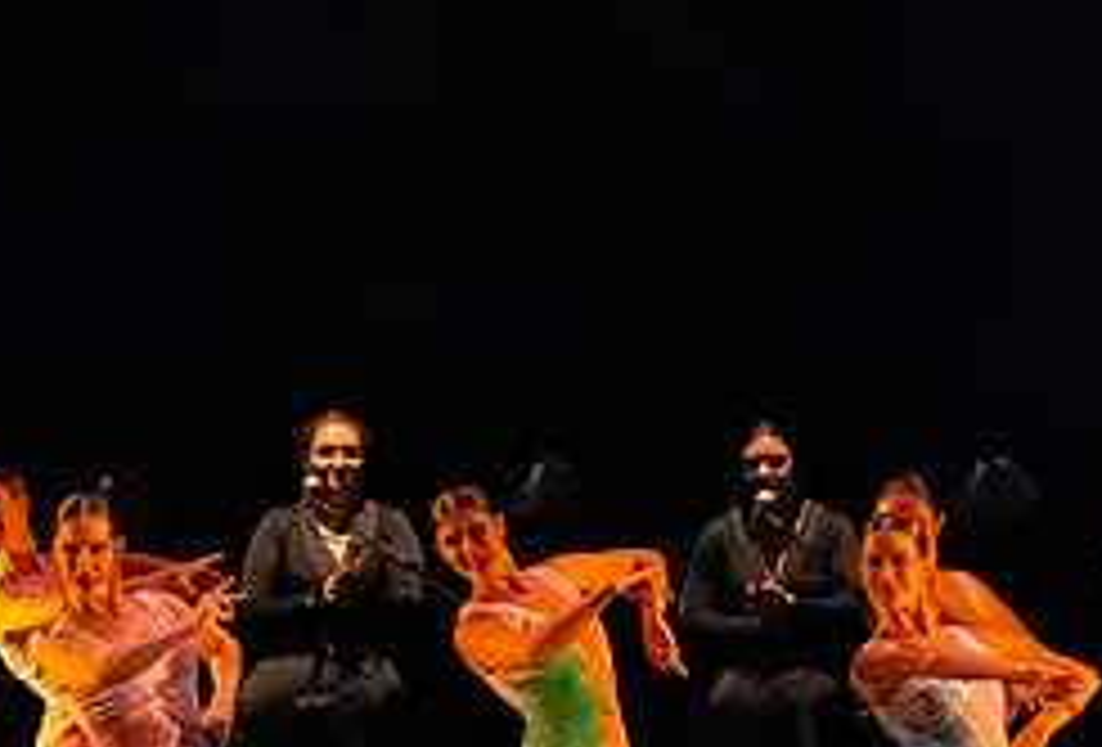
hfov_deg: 3.9
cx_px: 407
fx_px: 16366
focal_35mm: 532
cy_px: 532
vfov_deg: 2.6
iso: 20000
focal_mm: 196
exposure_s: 1/400
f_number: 6.3
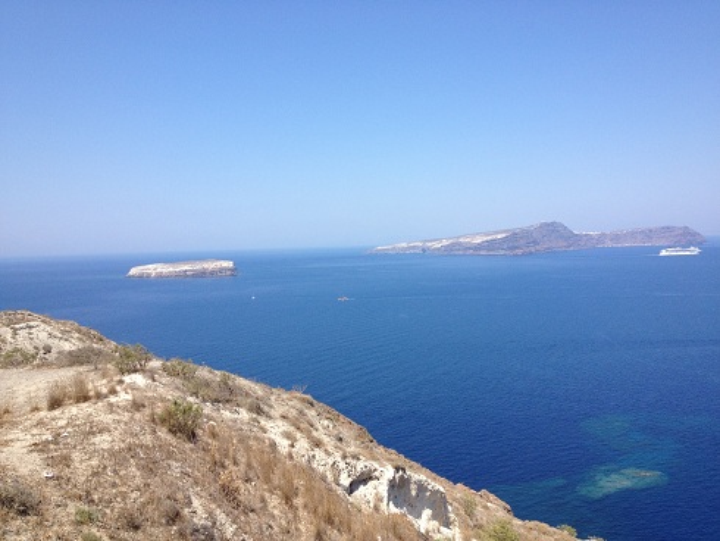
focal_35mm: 35
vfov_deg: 40.7
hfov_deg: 52.6
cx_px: 360
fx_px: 728
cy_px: 270
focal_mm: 4.28
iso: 64
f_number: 2.4
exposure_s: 1/1672
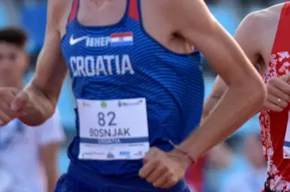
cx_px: 306
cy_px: 43
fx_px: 8712
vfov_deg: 1.3
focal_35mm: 1083
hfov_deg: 1.9
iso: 1000
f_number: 4.5
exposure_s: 1/1000
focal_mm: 300
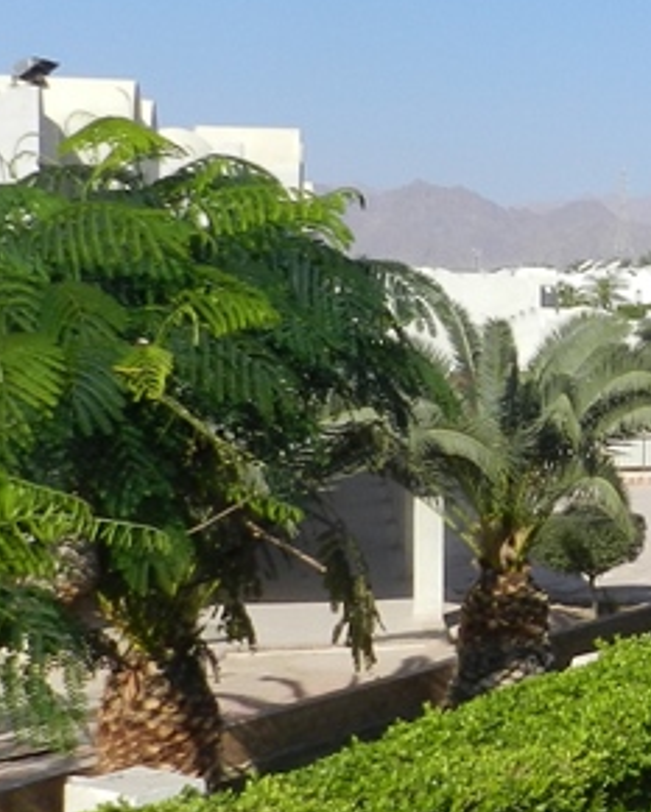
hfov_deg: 17.7
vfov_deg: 24.1
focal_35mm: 79
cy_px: 382
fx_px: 1902
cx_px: 939
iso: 160
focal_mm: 4
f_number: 4.5
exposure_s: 1/1000
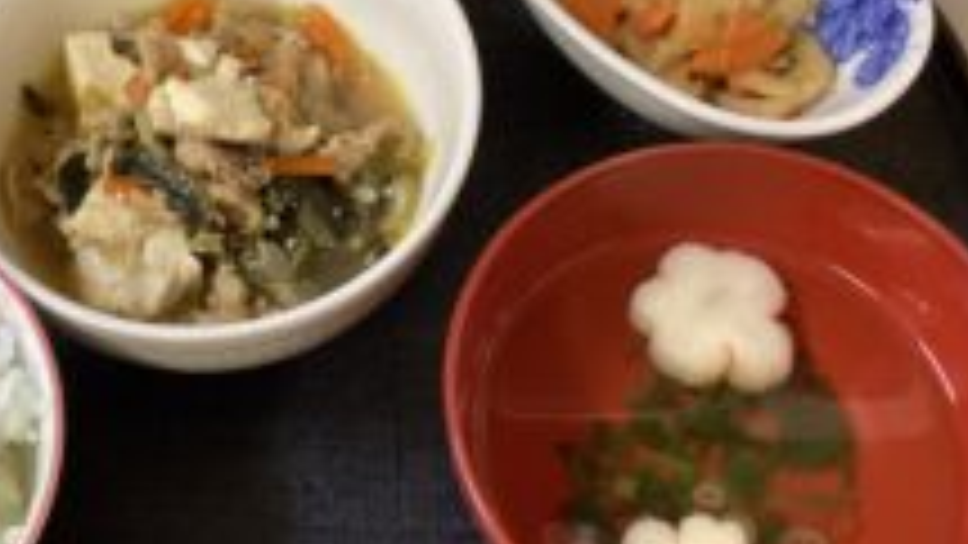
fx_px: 1515
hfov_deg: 34.7
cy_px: 250
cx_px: 241
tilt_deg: -62.8
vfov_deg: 20.4
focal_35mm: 59
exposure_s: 1/50
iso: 320
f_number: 2.4
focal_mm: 3.3
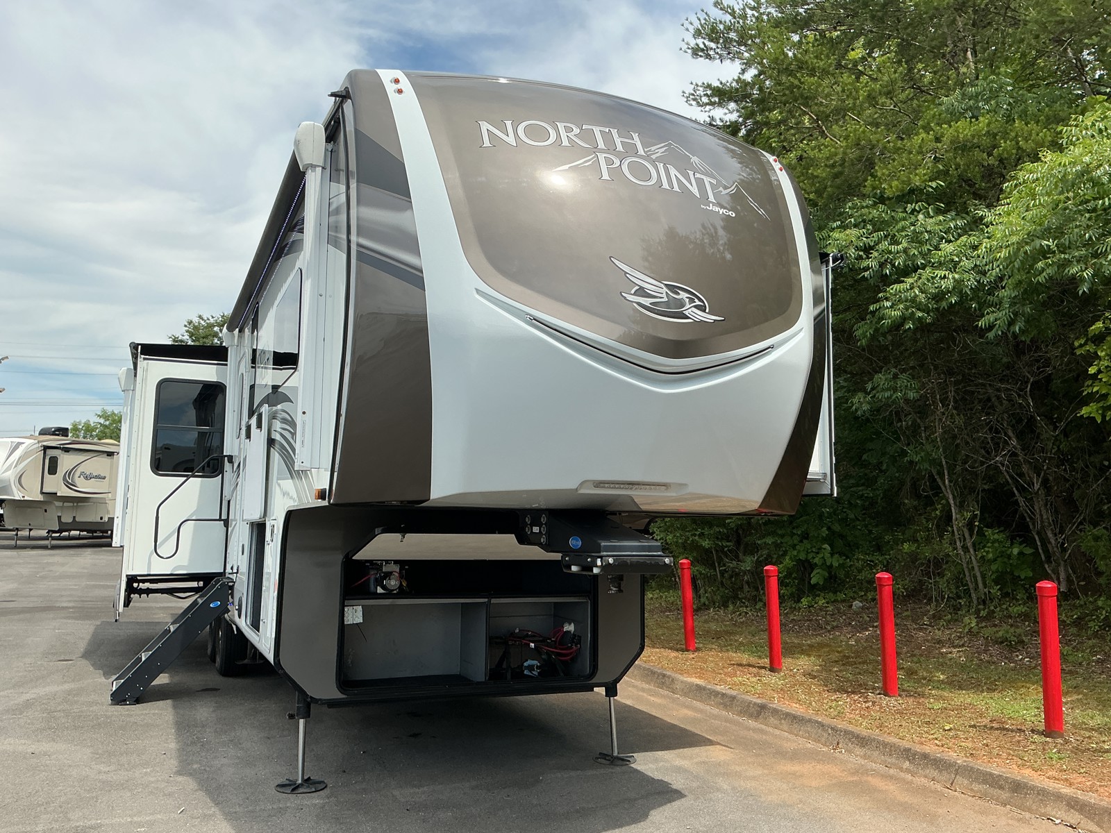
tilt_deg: +5.1
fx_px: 931
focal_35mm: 29
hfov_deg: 61.7
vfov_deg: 48.2
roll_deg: +0.0
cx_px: 556
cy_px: 416
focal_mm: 3
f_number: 1.8
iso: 25
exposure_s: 1/1626
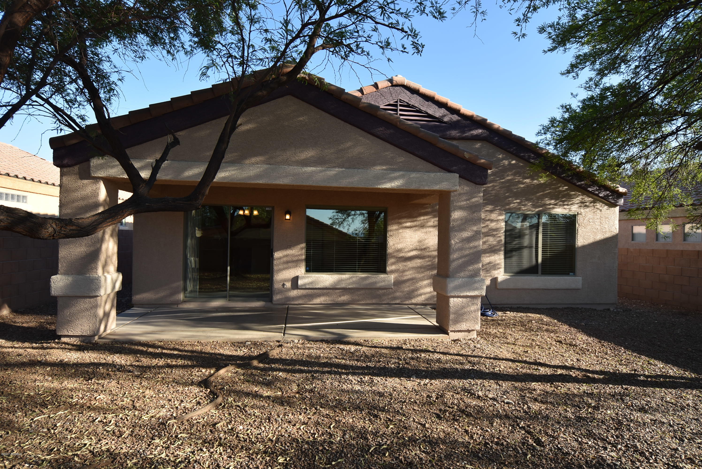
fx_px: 381
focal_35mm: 20
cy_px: 234
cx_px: 351
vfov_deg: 63.3
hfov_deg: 85.4
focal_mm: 13
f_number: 5.6
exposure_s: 1/125
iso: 100
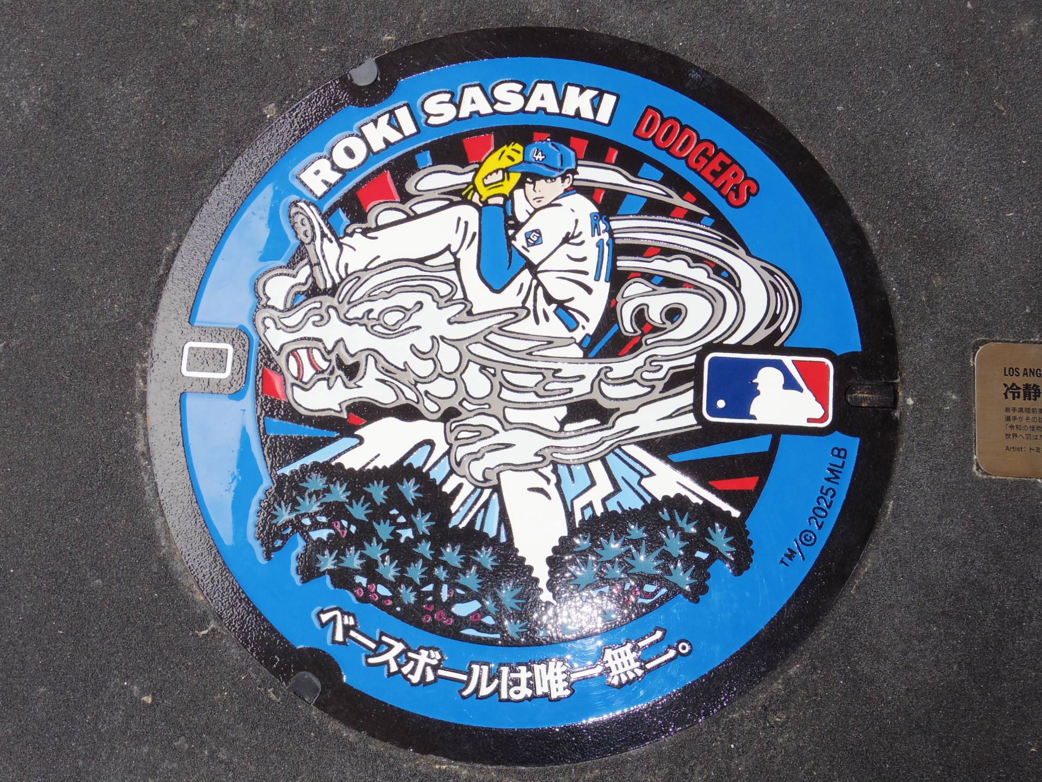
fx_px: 1204
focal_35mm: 40
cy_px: 391
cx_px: 521
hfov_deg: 46.8
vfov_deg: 36.0
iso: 400
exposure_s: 1/160
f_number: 5.6
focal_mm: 8.8
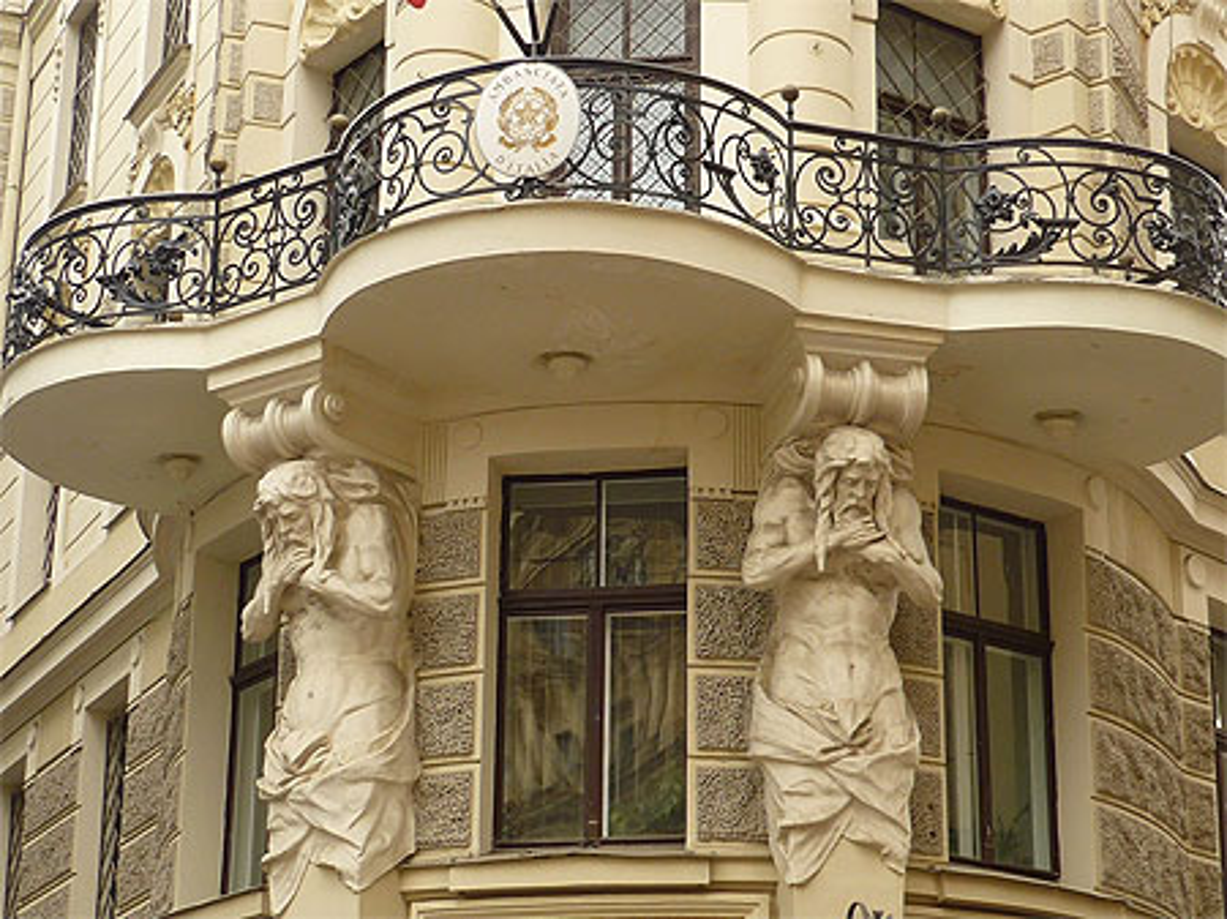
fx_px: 2657
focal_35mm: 75
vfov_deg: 19.6
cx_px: 614
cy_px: 460
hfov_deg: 26.0
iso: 100
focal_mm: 7.8
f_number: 3.1
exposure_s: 1/125
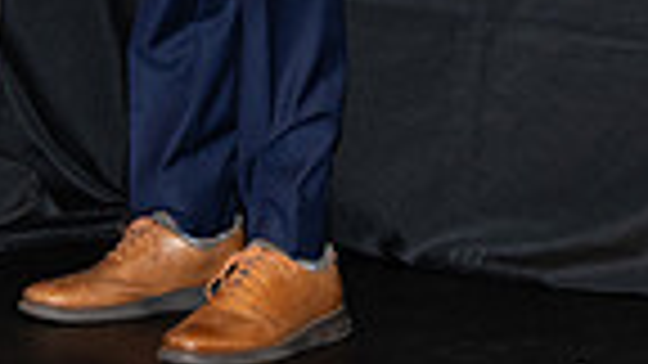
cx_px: 324
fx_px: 5756
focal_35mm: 335
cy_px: -584
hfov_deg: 6.4
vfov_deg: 3.6
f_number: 5
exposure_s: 1/125
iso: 1000
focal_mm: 68
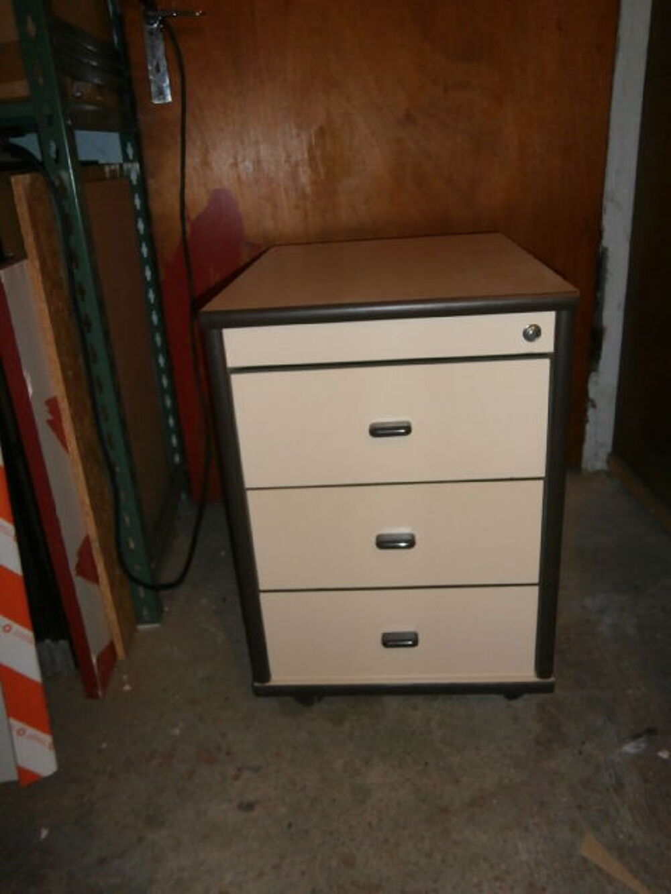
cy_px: 447
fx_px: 672
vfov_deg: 67.3
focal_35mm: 26
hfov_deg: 53.1
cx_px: 336
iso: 200
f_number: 2.8
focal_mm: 4.7
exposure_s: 1/30
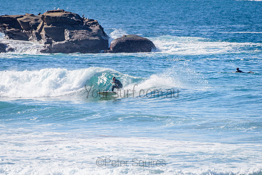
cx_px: 114
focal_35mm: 613
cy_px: 85
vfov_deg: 2.2
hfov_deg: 3.4
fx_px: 4464
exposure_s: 1/8000
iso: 500
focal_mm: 500
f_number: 5.6
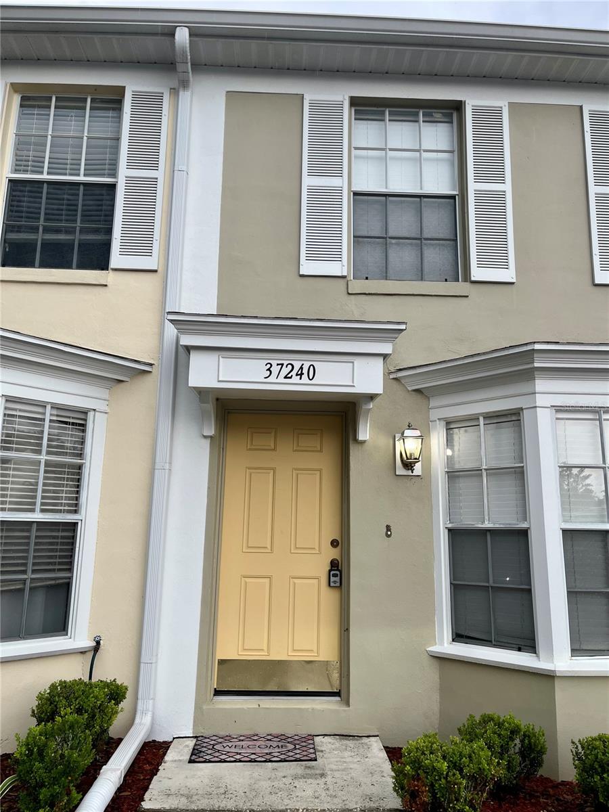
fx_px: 610
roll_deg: +0.7
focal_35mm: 26
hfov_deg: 53.1
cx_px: 304
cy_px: 406
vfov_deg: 67.3
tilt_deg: +10.5
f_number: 1.6
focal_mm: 5.1
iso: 40
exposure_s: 1/211
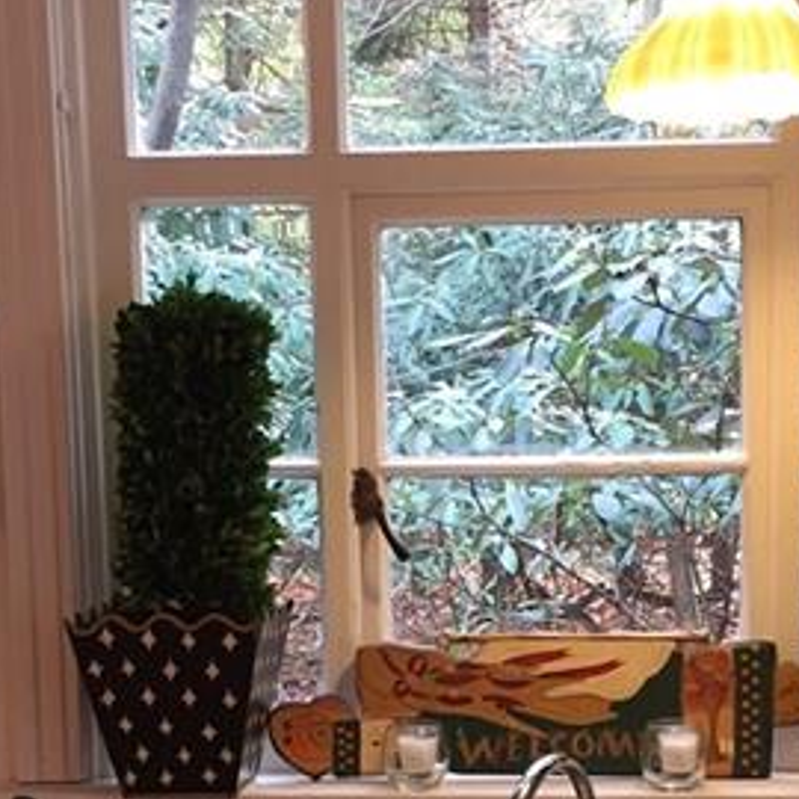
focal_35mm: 73
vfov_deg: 23.2
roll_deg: +0.9
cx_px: 506
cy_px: 681
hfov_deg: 23.6
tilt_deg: -7.1
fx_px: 1906
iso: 50
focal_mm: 4.15
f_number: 2.2
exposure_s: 1/30
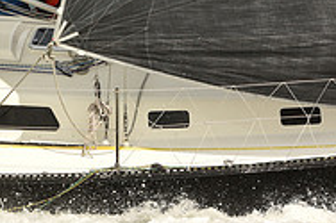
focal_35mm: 216
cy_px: -8
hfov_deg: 9.3
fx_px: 2014
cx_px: -170
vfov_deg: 6.3
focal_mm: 70
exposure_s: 1/800
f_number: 10
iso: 250
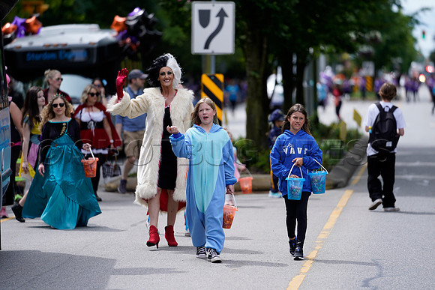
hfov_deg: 10.3
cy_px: 145
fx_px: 2417
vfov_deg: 6.9
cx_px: 218
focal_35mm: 200
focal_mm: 200
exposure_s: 1/400
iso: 125
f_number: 2.8
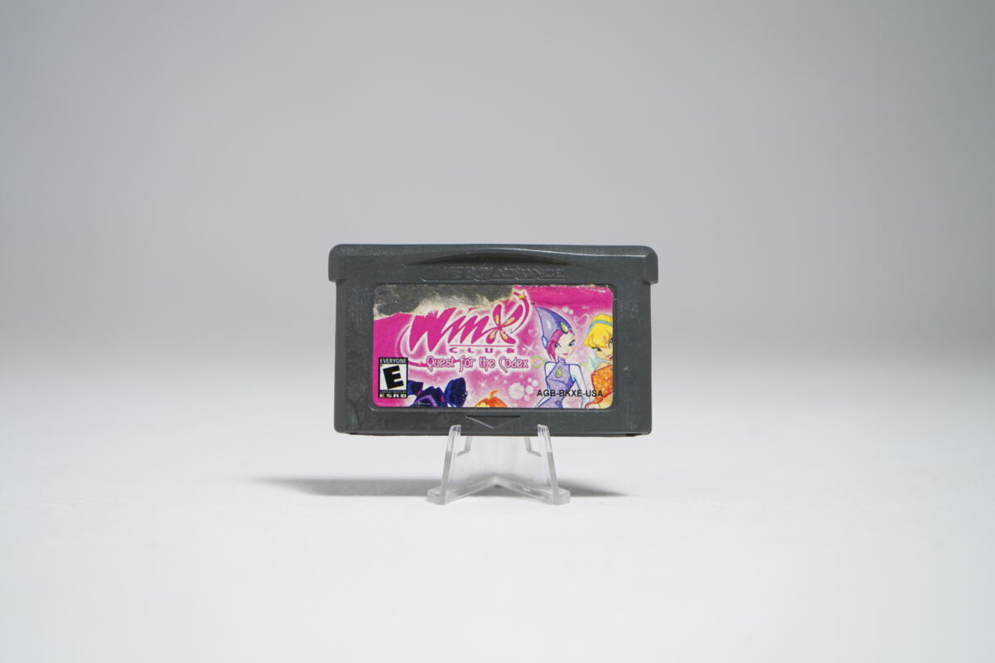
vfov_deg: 19.5
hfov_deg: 28.8
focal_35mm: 70
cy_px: 332
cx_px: 498
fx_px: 1935
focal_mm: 70
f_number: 7.1
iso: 640
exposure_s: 1/25
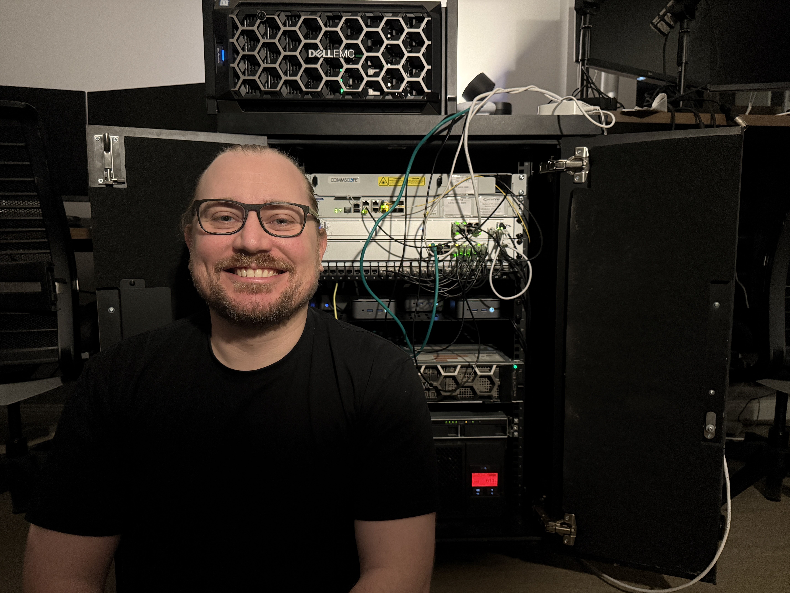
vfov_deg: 56.8
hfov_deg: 71.6
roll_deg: -0.6
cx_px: 395
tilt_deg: -6.3
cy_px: 296
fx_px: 548
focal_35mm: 24
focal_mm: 6.76
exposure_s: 1/28
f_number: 1.78
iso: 1000
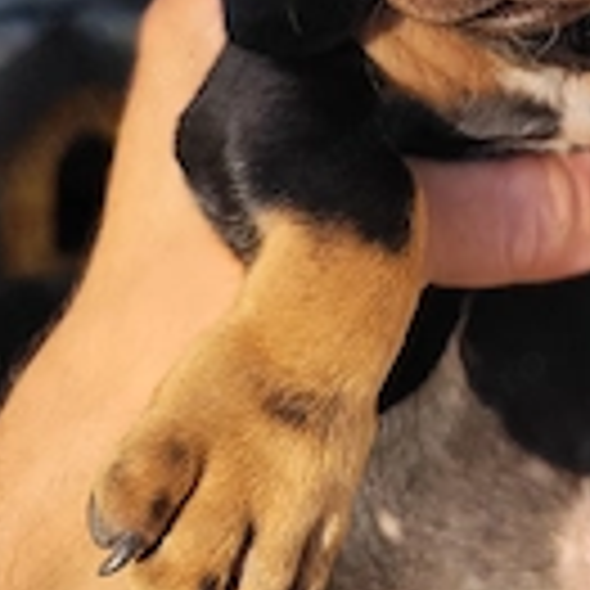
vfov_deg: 24.6
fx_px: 1196
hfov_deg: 26.4
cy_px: -153
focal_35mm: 62
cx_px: 576
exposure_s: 1/442
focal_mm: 6.19
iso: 50
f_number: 1.65
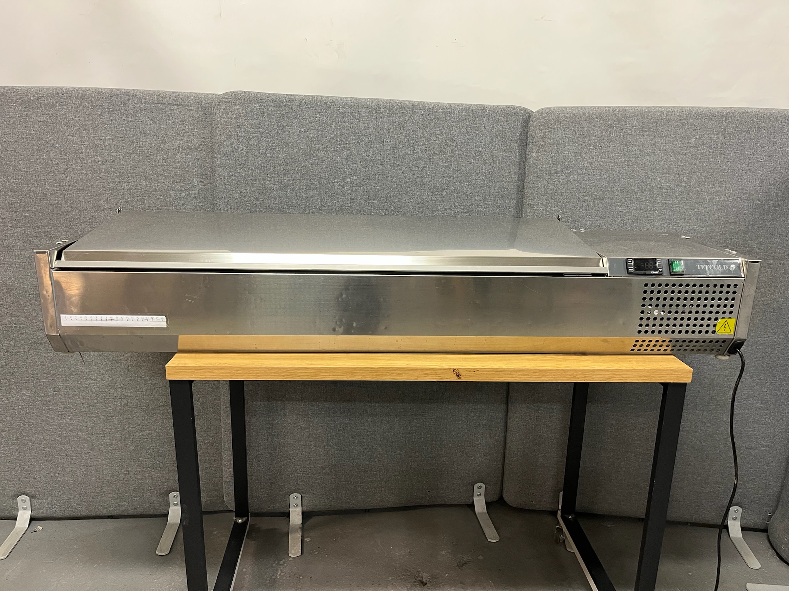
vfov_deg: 53.1
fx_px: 593
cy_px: 296
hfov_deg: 67.3
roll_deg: -1.1
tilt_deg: -15.7
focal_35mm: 26
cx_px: 394
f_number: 1.6
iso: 200
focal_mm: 5.1
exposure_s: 1/50
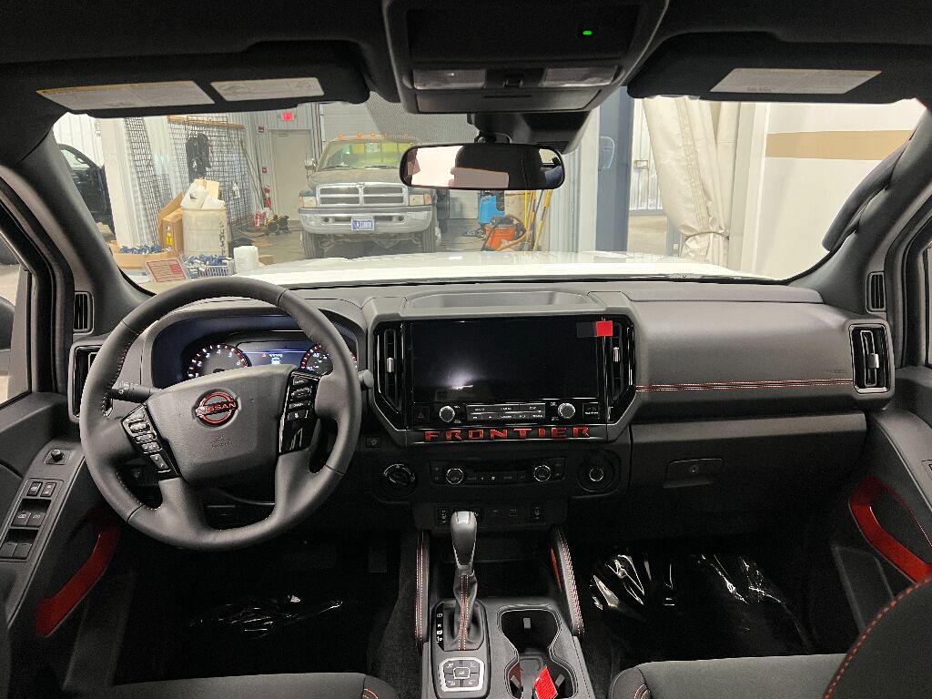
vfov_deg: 53.1
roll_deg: +1.9
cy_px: 350
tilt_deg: -15.1
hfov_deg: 67.3
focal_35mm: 26
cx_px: 466
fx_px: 700
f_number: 1.5
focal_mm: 5.7
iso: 320
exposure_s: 1/60
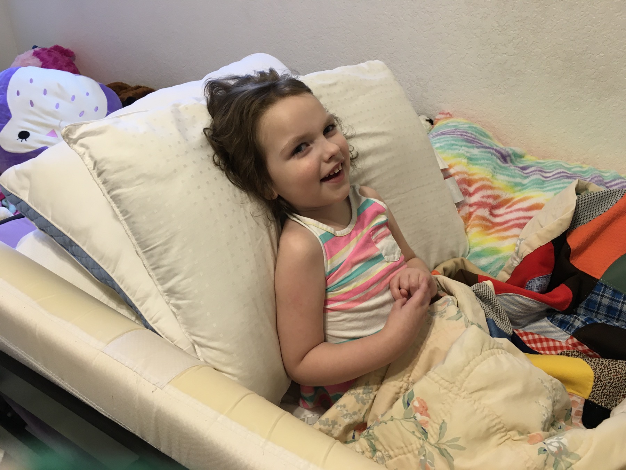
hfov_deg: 61.7
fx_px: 524
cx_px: 313
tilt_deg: -25.7
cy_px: 235
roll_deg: +2.3
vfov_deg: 48.2
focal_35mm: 29
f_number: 2.2
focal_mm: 4.15
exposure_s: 1/30
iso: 64
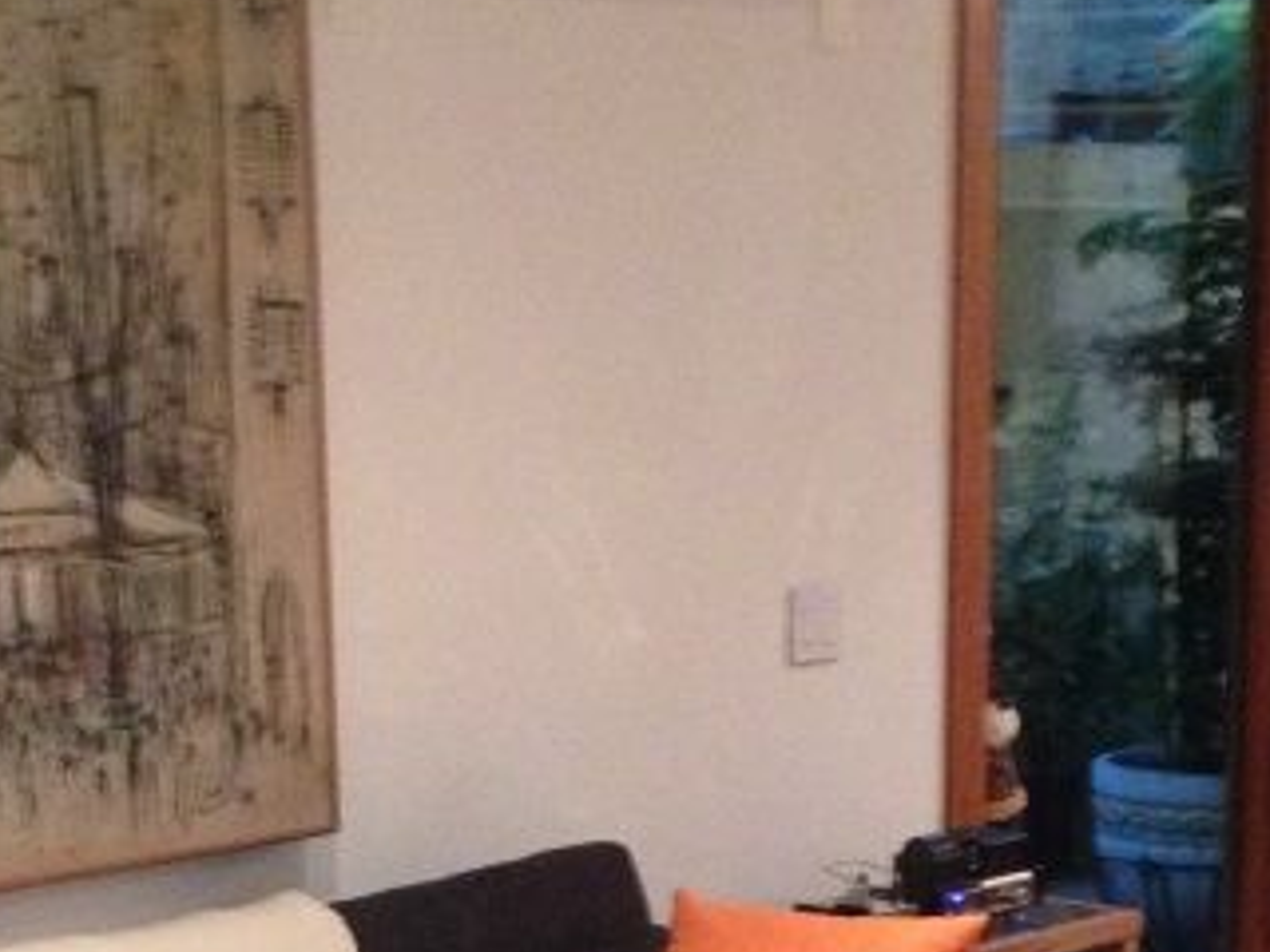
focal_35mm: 112
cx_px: 710
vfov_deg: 13.1
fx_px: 4109
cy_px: 889
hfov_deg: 17.6
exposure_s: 1/17
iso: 400
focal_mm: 4.28
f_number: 2.4
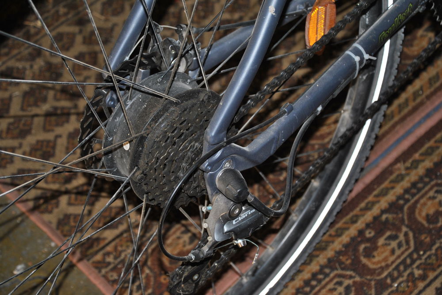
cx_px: 221
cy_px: 148
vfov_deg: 15.7
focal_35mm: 87
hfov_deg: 23.4
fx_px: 1069
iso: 200
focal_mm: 58
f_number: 4.8
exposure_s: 1/60
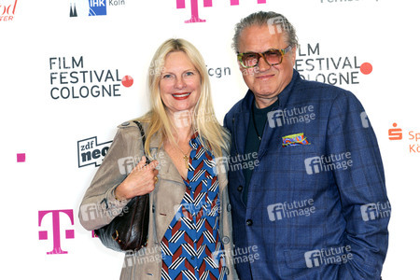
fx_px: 723
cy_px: 140
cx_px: 210
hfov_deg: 32.4
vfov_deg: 21.9
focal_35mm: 62
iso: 1600
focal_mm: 62
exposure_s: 1/200
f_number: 7.1
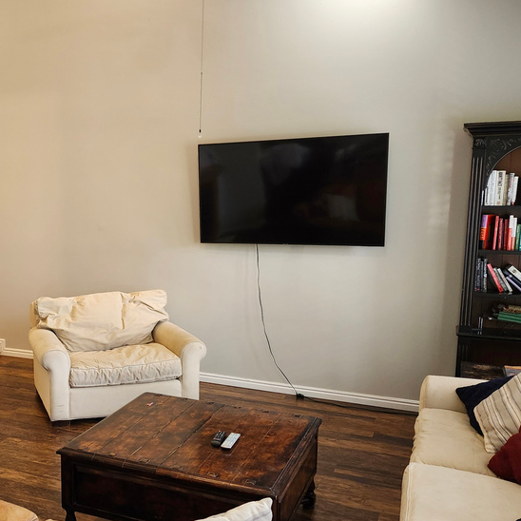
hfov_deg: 41.5
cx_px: 87
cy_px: 294
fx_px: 647
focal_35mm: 38
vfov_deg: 43.8
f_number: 1.8
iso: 640
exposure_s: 1/120
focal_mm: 5.54
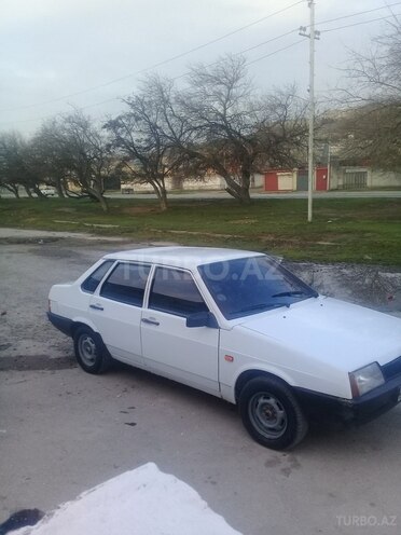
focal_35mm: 31
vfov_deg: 58.4
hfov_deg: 45.4
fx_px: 479
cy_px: 268
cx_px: 200
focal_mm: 3.3
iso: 50
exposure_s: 1/212
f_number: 2.2
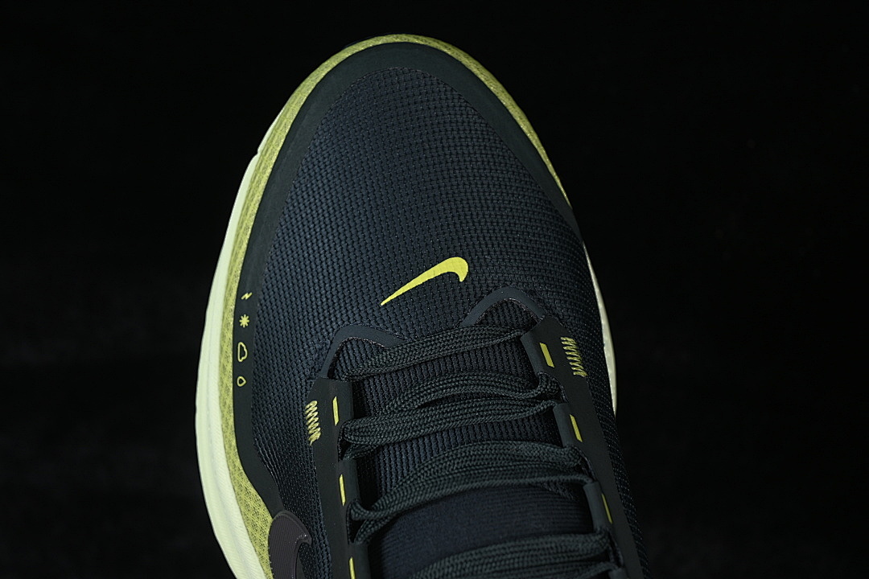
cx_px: 434
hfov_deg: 27.0
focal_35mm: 75
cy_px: 290
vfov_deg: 18.2
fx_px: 1810
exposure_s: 1/60
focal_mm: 50
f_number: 6.3
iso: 160
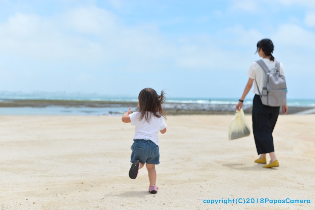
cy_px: 105
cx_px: 158
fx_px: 437
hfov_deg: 39.6
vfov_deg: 26.9
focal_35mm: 50
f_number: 3.2
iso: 220
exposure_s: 1/4000
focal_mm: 50
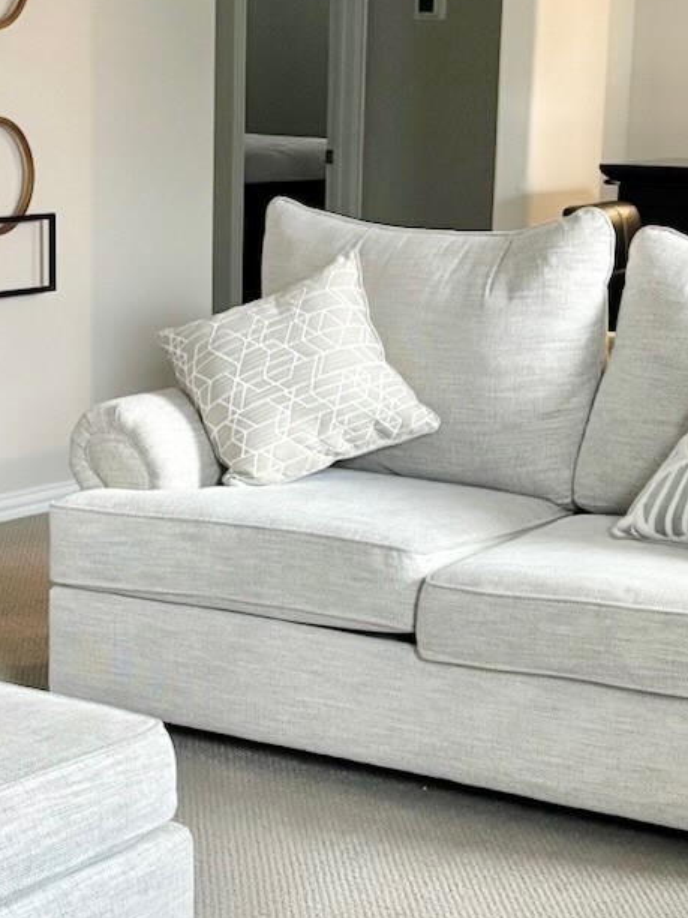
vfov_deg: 22.5
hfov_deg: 17.0
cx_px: 306
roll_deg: -1.4
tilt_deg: -12.8
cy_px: 566
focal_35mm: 87
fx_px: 2306
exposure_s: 1/60
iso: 400
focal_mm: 5.96
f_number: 1.6
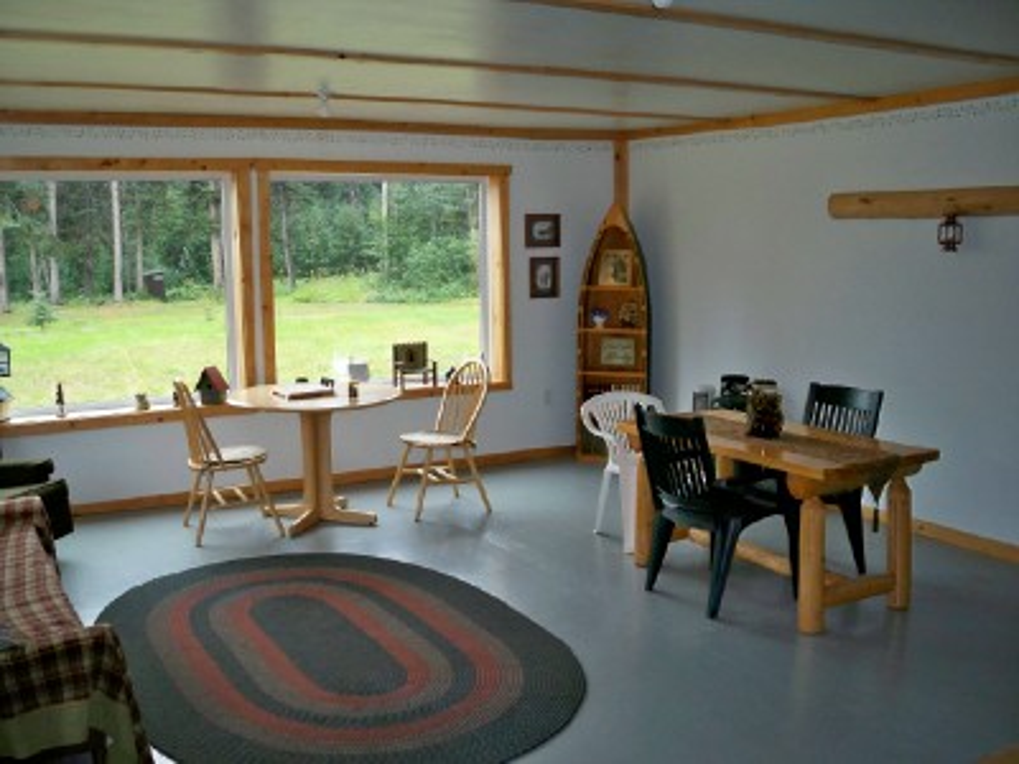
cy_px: 382
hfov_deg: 52.6
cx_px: 510
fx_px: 1030
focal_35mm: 35
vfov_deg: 40.7
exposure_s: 1/60
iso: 200
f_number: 3.1
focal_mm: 6.3
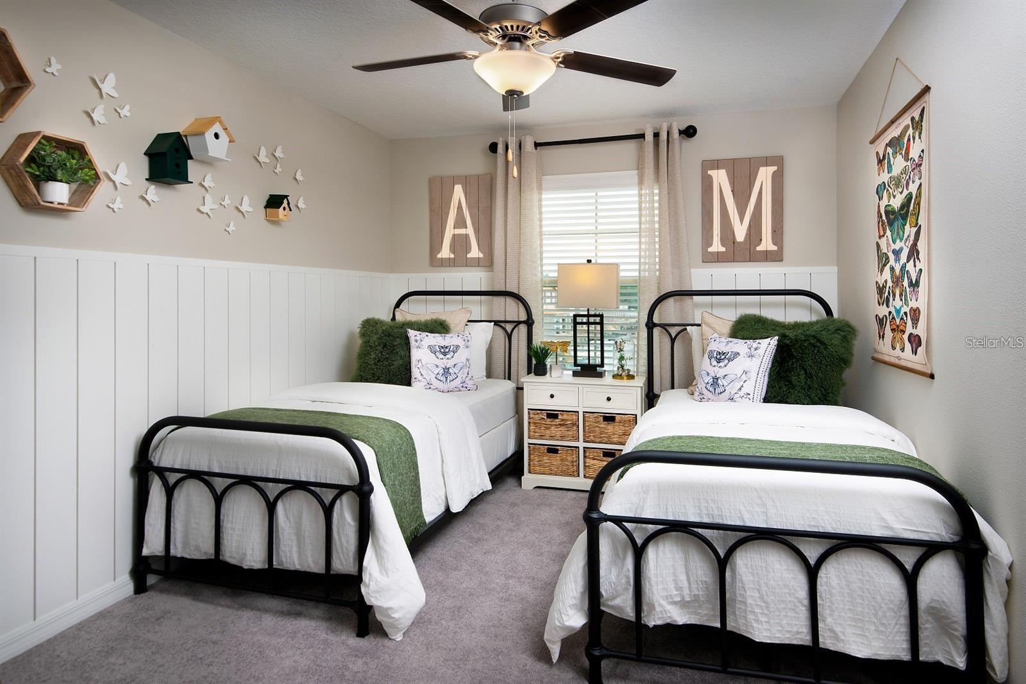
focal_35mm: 20
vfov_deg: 61.9
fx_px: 570
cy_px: 342
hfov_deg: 84.0
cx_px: 513
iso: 200
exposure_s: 1/50
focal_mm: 20
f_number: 8
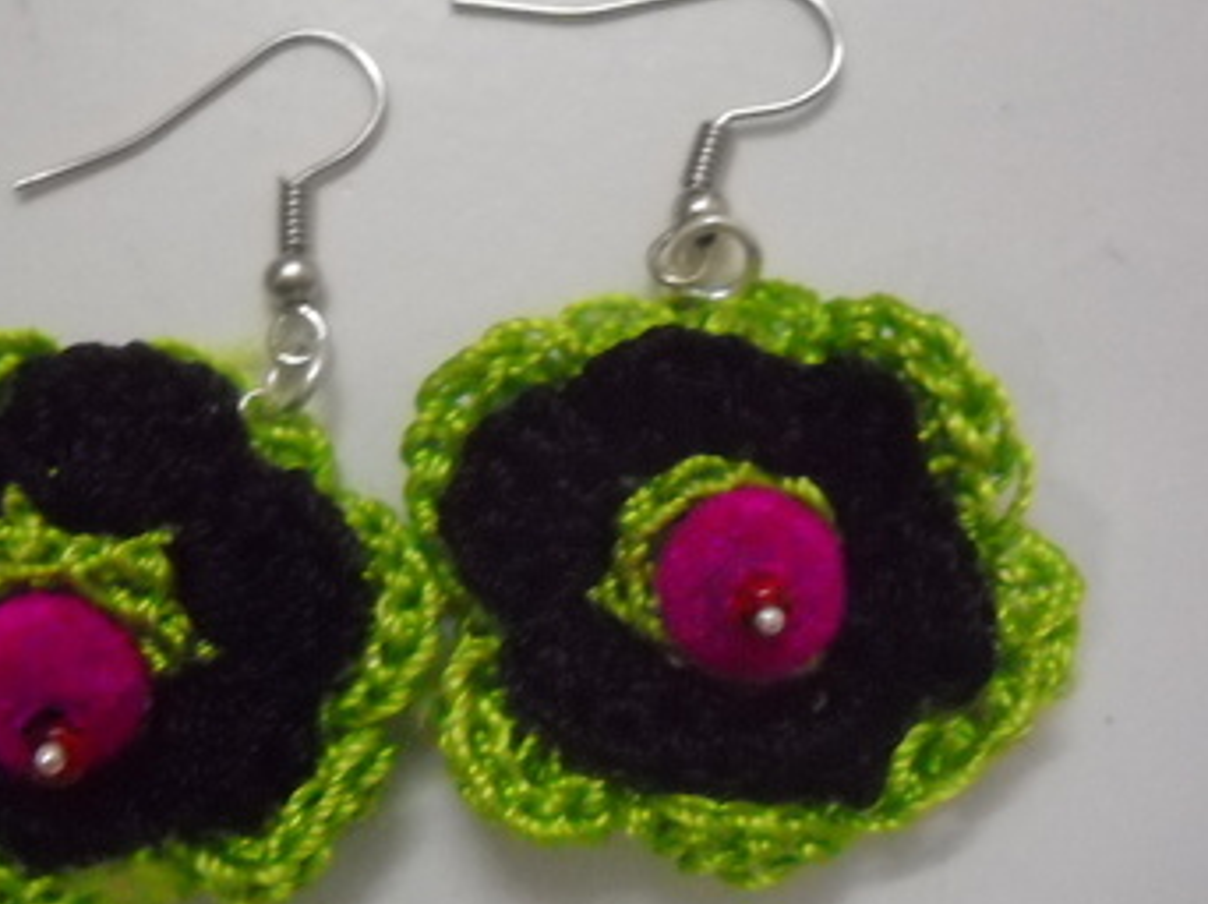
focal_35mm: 60
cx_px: 480
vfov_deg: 24.4
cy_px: 429
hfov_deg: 32.1
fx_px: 2092
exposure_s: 1/52
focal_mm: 6.72
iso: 800
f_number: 3.1
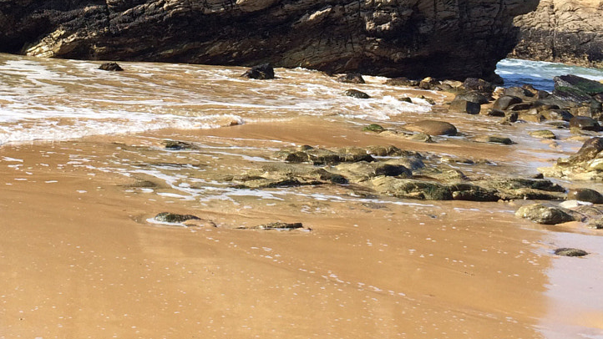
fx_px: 1119
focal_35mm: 70
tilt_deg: +1.0
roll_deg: -3.0
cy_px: -63
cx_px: 173
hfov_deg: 29.8
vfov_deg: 16.5
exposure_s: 1/1172
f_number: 2.2
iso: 32
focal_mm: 4.15
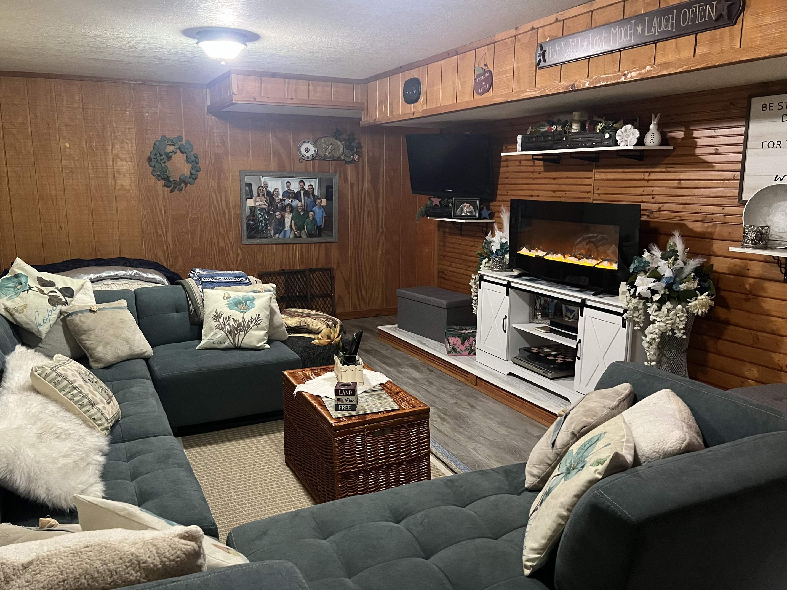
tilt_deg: -11.1
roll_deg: -0.6
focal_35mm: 28
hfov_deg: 63.4
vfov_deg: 49.7
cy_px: 295
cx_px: 376
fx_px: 637
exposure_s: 1/30
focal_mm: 5.7
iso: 500
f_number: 1.5
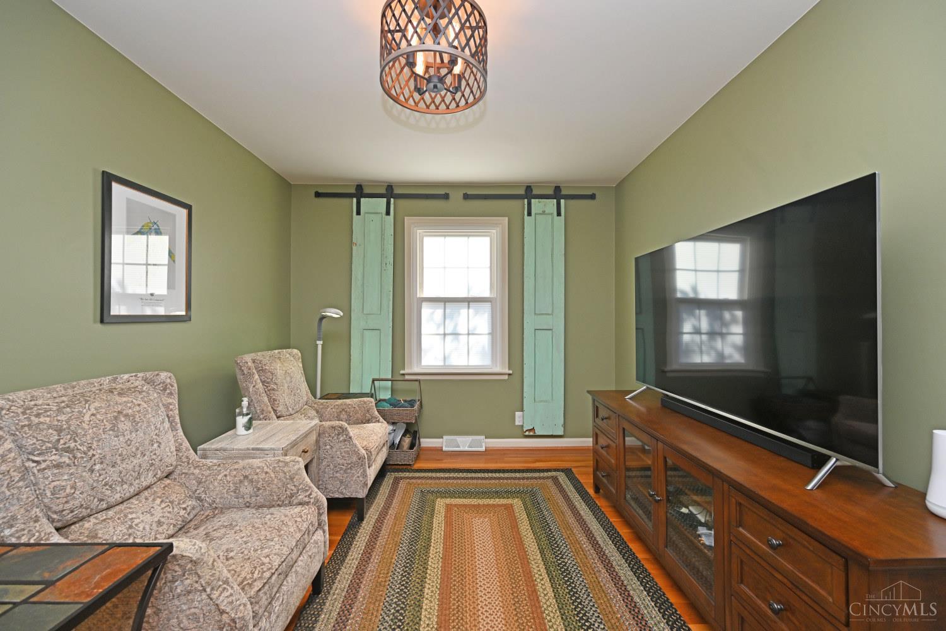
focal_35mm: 14
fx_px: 368
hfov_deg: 104.3
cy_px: 316
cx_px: 473
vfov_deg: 81.2
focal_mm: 14
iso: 180
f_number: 5.6
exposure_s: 1/125
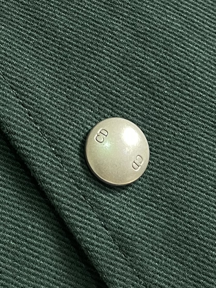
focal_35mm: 26
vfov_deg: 67.3
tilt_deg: -9.1
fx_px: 216
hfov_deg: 53.1
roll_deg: +3.1
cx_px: 108
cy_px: 144
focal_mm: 5.1
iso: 160
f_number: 1.6
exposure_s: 1/50
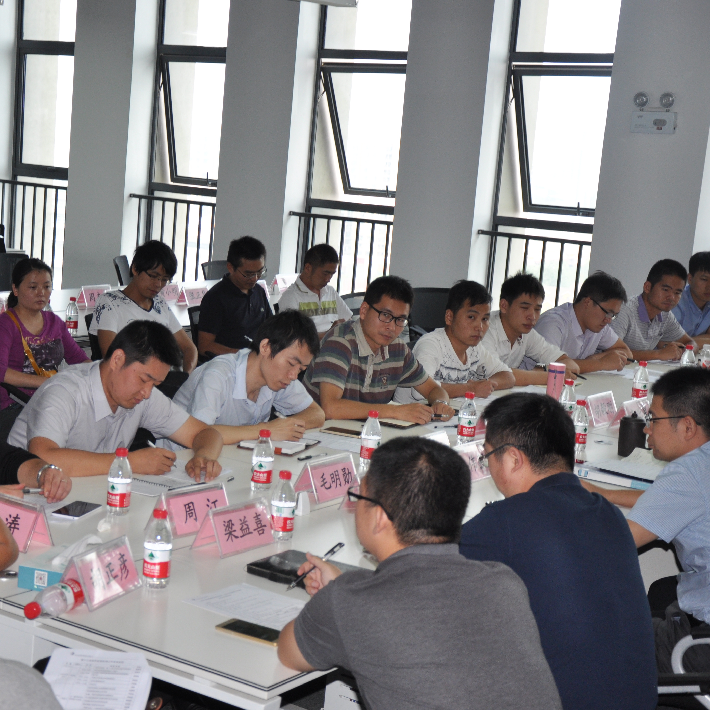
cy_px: 358
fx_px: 1532
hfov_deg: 25.9
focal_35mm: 66
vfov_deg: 26.1
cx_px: 227
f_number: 4.2
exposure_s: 1/200
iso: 400
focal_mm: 34
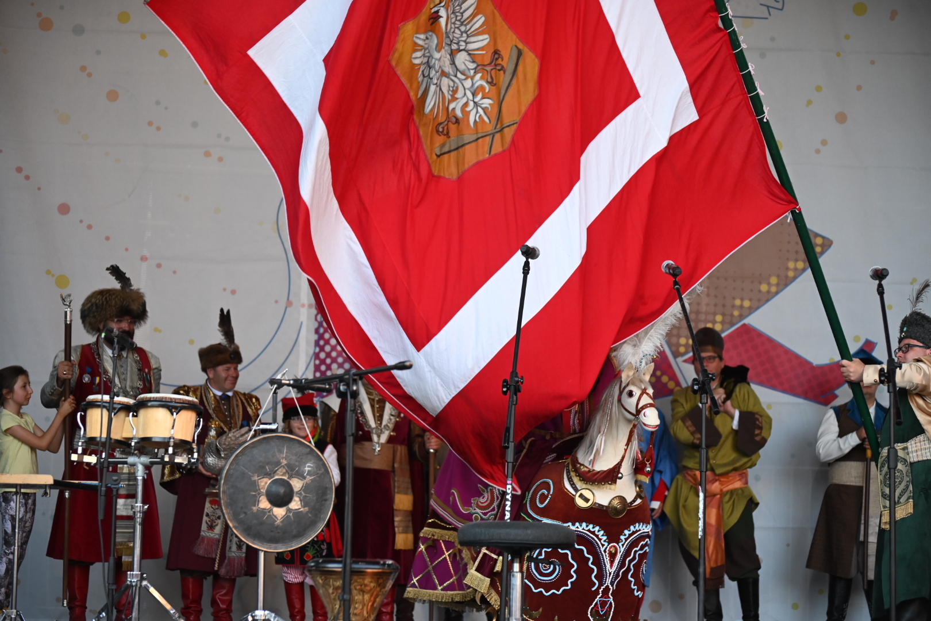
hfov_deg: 20.0
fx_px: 2638
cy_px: 310
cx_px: 466
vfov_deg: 13.4
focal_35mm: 102
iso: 2500
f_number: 4.5
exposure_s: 1/500
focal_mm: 102
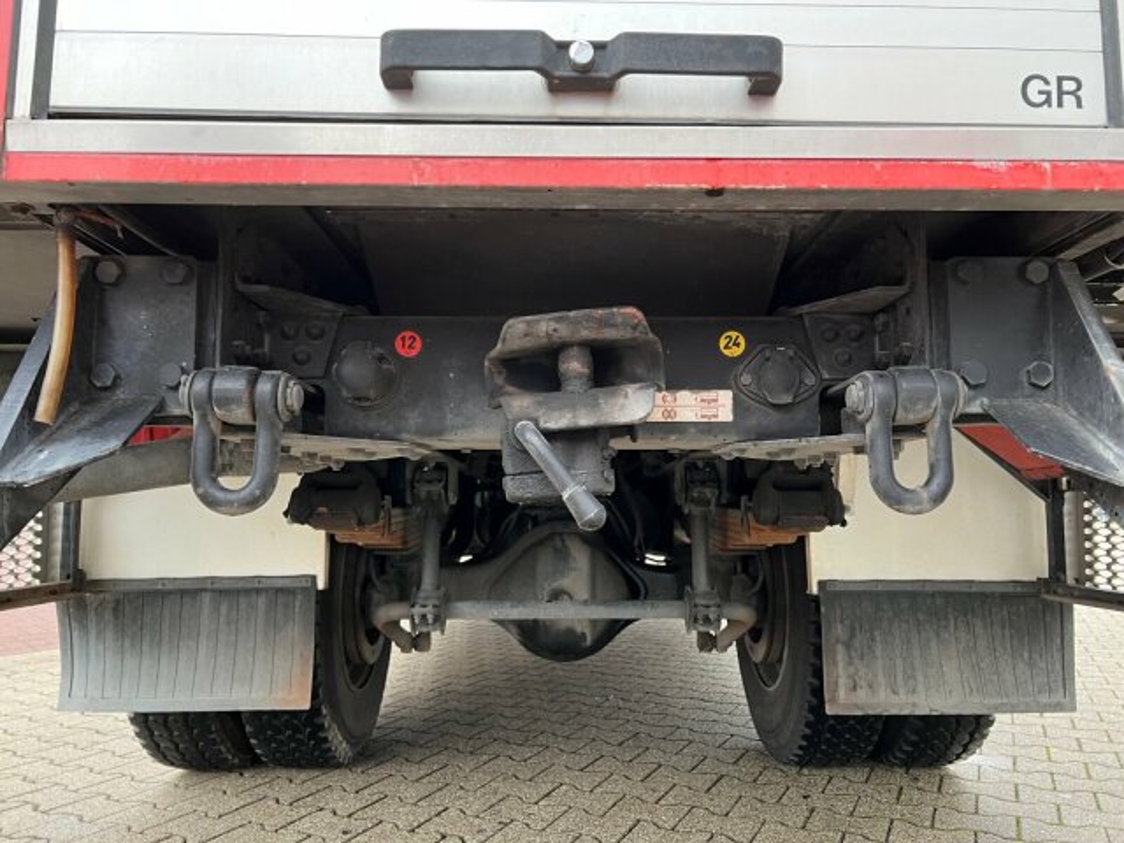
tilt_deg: +4.5
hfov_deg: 67.3
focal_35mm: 26
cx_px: 562
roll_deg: -1.2
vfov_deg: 53.1
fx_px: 844
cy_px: 422
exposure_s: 1/79
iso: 125
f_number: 1.5
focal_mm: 5.7
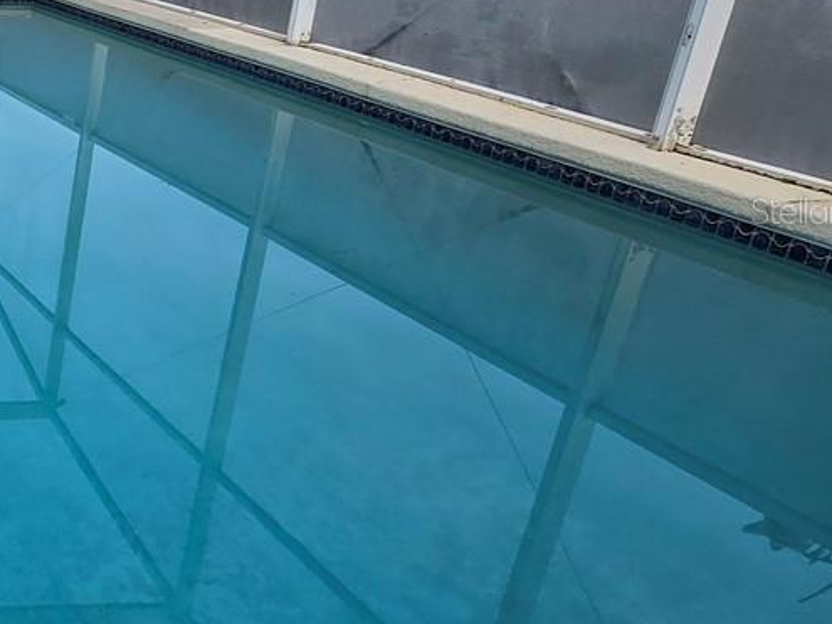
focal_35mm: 42
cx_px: -435
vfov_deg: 34.0
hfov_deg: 28.1
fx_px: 1009
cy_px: 210
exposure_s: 1/191
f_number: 2.2
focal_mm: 1.7
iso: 25
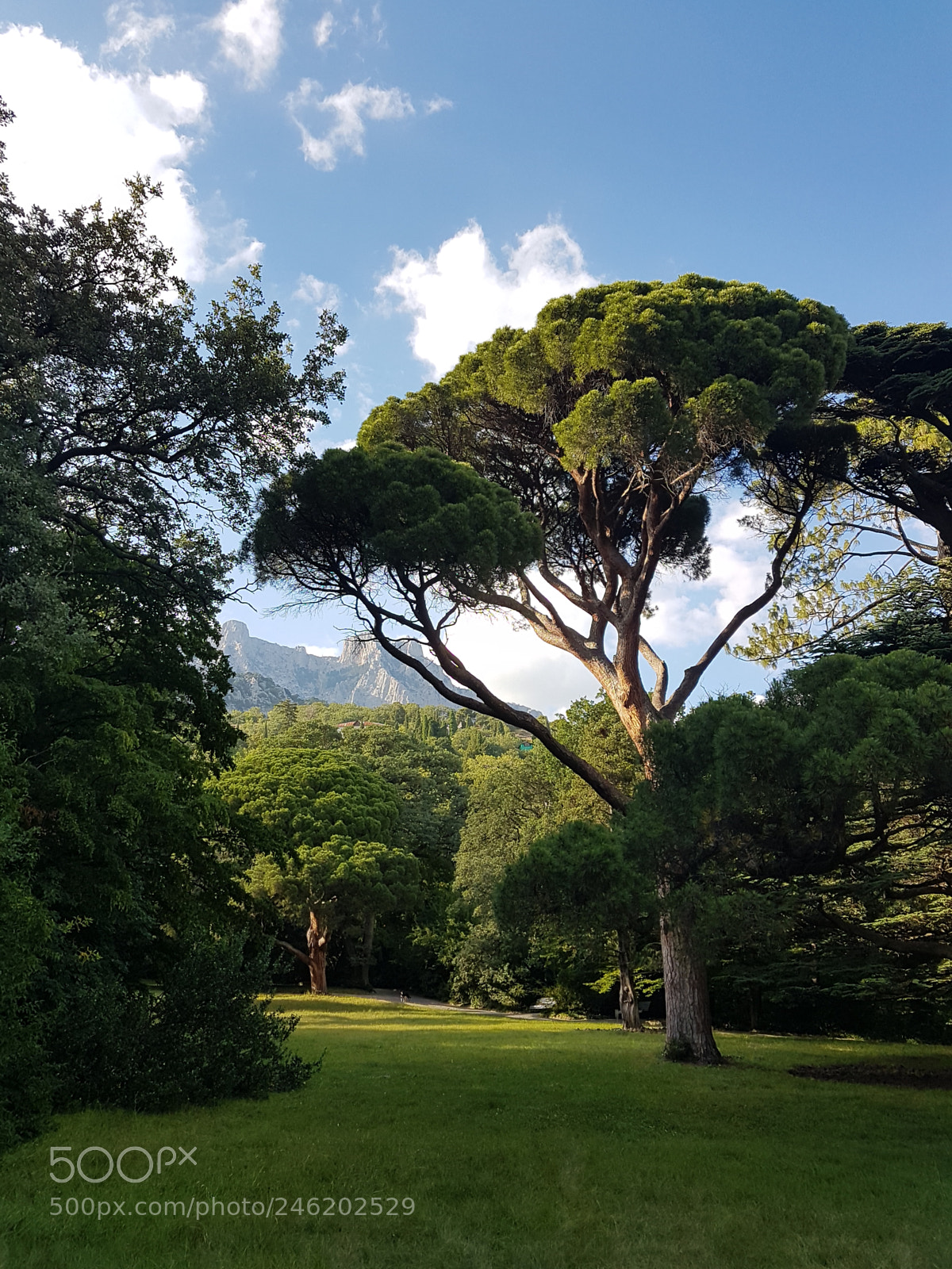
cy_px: 634
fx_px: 953
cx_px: 476
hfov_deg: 53.1
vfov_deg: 67.3
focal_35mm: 26
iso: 40
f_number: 1.7
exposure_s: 1/1084
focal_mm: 4.2
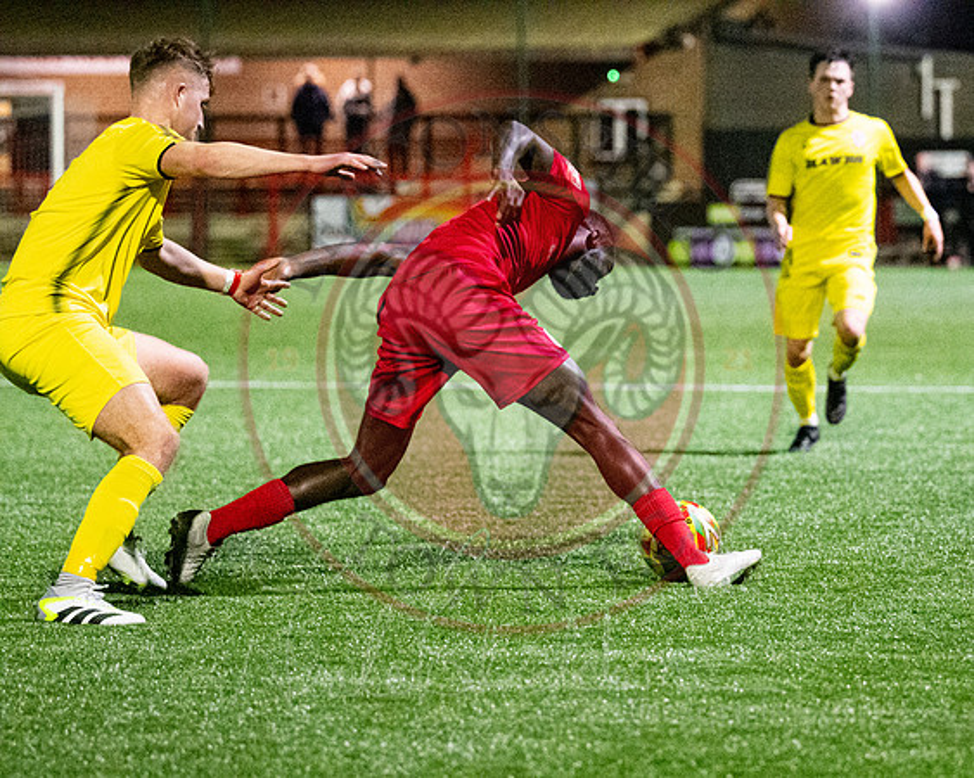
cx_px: 691
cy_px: 459
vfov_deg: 7.4
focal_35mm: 209
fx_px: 6019
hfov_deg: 9.2
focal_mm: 105
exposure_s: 1/1000
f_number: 2.8
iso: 8000
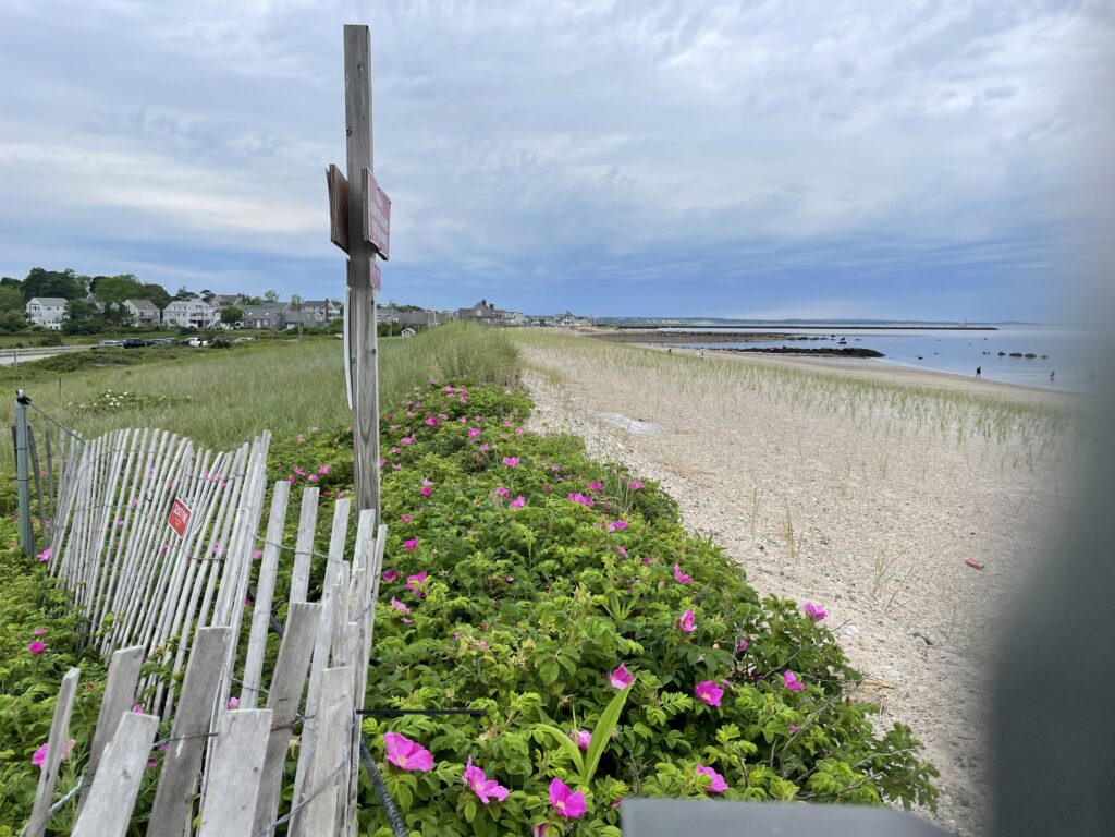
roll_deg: +0.1
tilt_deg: -6.0
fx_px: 837
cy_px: 418
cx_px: 558
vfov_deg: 53.1
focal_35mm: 26
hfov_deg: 67.3
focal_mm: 4.2
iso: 32
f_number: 1.6
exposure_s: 1/1435
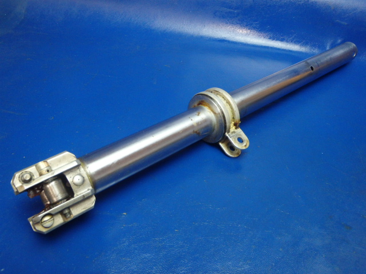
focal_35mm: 28
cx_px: 183
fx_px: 296
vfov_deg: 49.7
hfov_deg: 63.4
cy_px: 137
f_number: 3.9
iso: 500
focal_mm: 5
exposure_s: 1/30
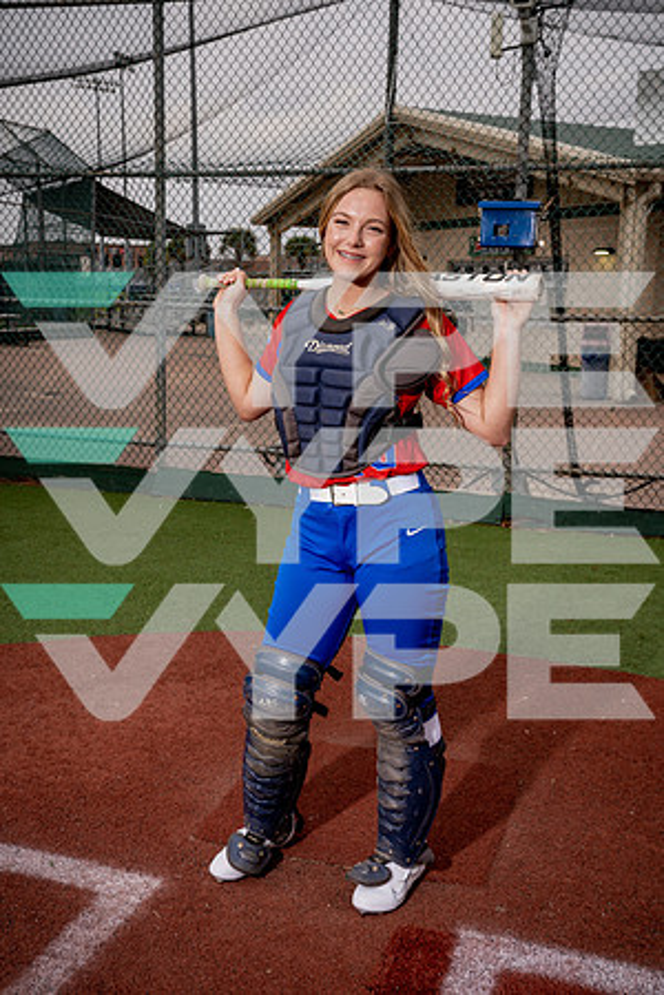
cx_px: 332
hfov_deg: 35.1
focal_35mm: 38
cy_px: 498
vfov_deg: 50.7
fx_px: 1051
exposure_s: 1/250
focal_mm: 38
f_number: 8
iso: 100
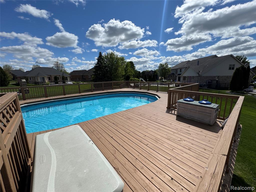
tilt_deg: -11.6
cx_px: 128
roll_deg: +0.2
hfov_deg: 102.1
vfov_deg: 85.7
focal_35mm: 14
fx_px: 104
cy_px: 96
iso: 50
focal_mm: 2.22
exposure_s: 1/3546
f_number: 2.2
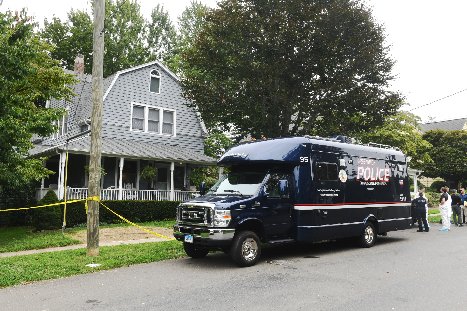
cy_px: 156
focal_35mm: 29
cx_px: 234
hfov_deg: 63.7
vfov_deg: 45.0
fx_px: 376
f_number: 5.6
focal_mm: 29
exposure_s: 1/50
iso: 200
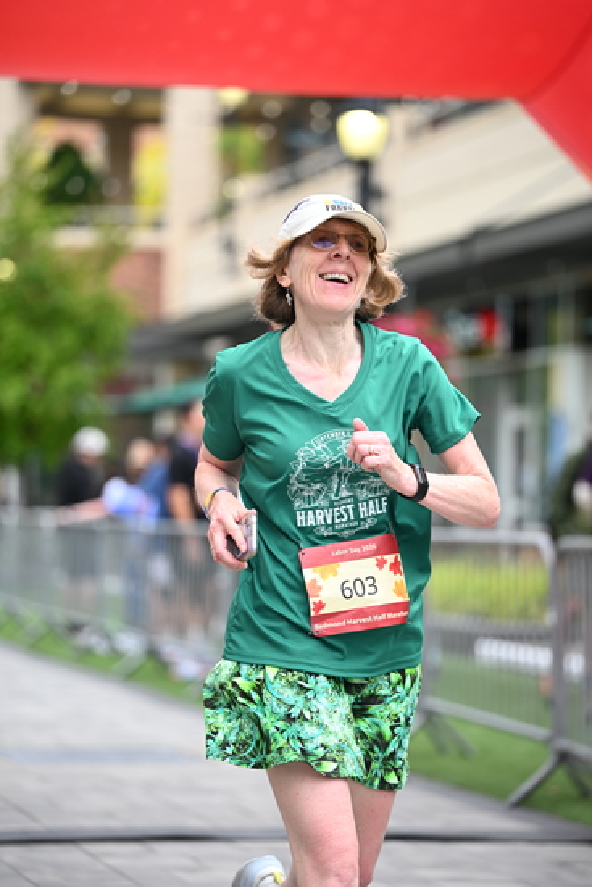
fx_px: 2835
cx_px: 296
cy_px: 444
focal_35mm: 115
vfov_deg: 17.8
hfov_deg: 11.9
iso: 640
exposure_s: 1/1600
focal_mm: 115
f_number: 2.8
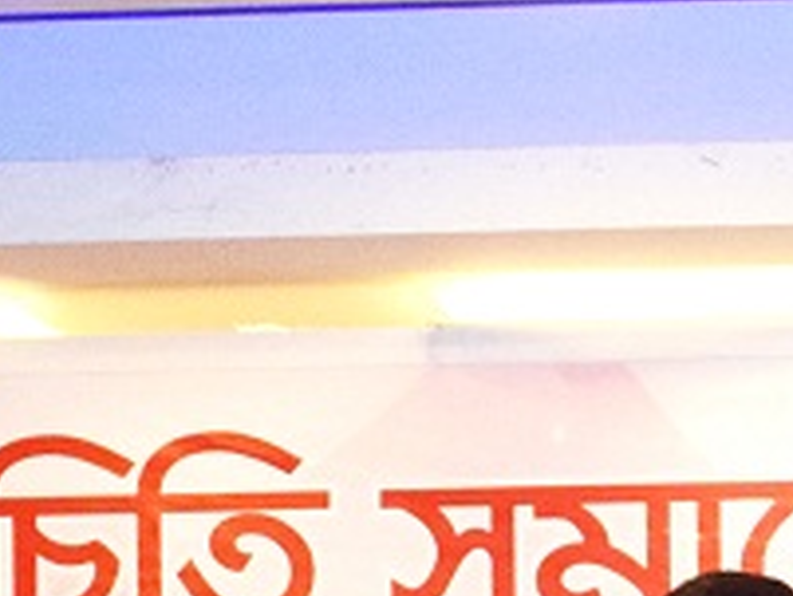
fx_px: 4447
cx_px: 1077
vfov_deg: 7.3
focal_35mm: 194
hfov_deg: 10.0
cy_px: 1299
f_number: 4.5
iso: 800
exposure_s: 1/80
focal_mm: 18
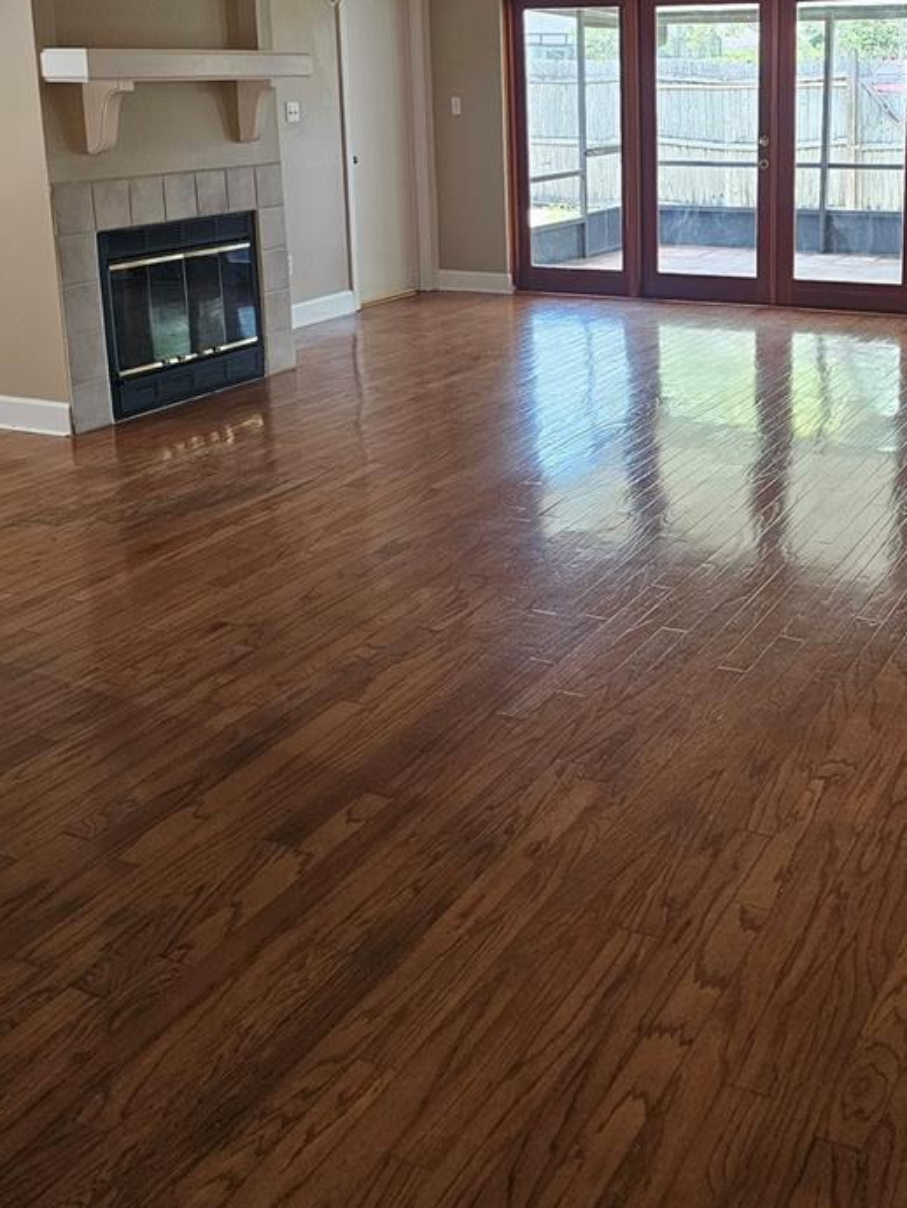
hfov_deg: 35.4
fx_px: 1397
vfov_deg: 45.4
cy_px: 322
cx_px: 646
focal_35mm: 40
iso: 320
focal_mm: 6.3
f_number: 1.7
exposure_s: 1/120
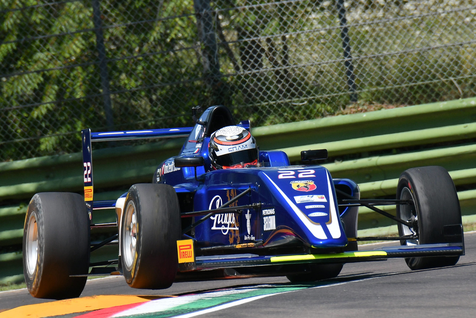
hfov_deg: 3.4
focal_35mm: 600
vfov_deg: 2.3
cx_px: 238
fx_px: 7933
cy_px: 159
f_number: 8
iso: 320
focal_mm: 300
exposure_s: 1/1250
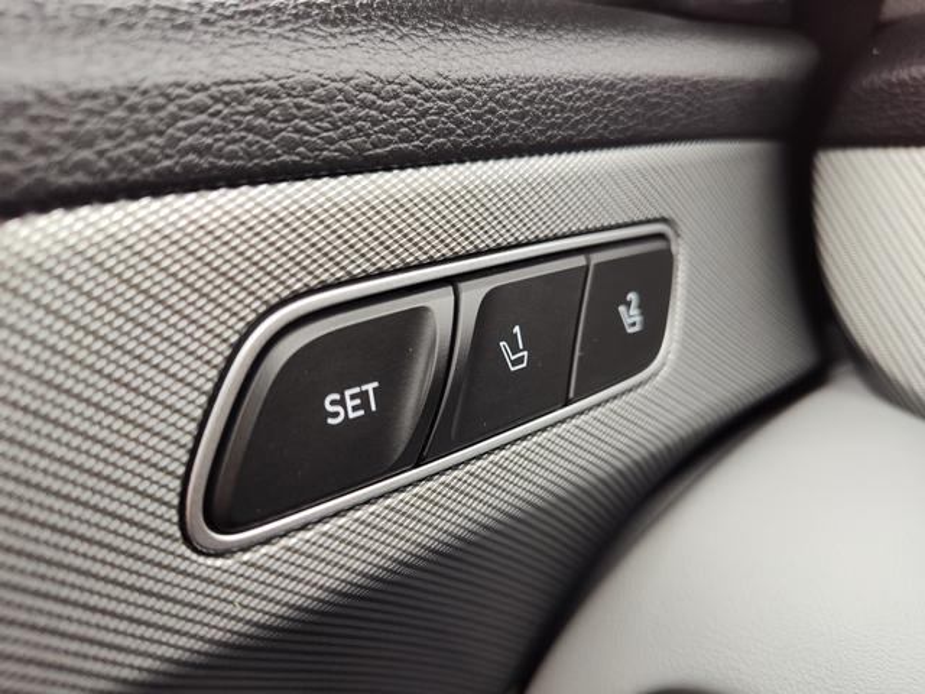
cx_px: 462
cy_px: 347
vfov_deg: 58.9
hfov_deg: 73.9
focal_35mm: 23
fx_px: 615
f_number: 1.88
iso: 302
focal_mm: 5.56
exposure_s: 1/60
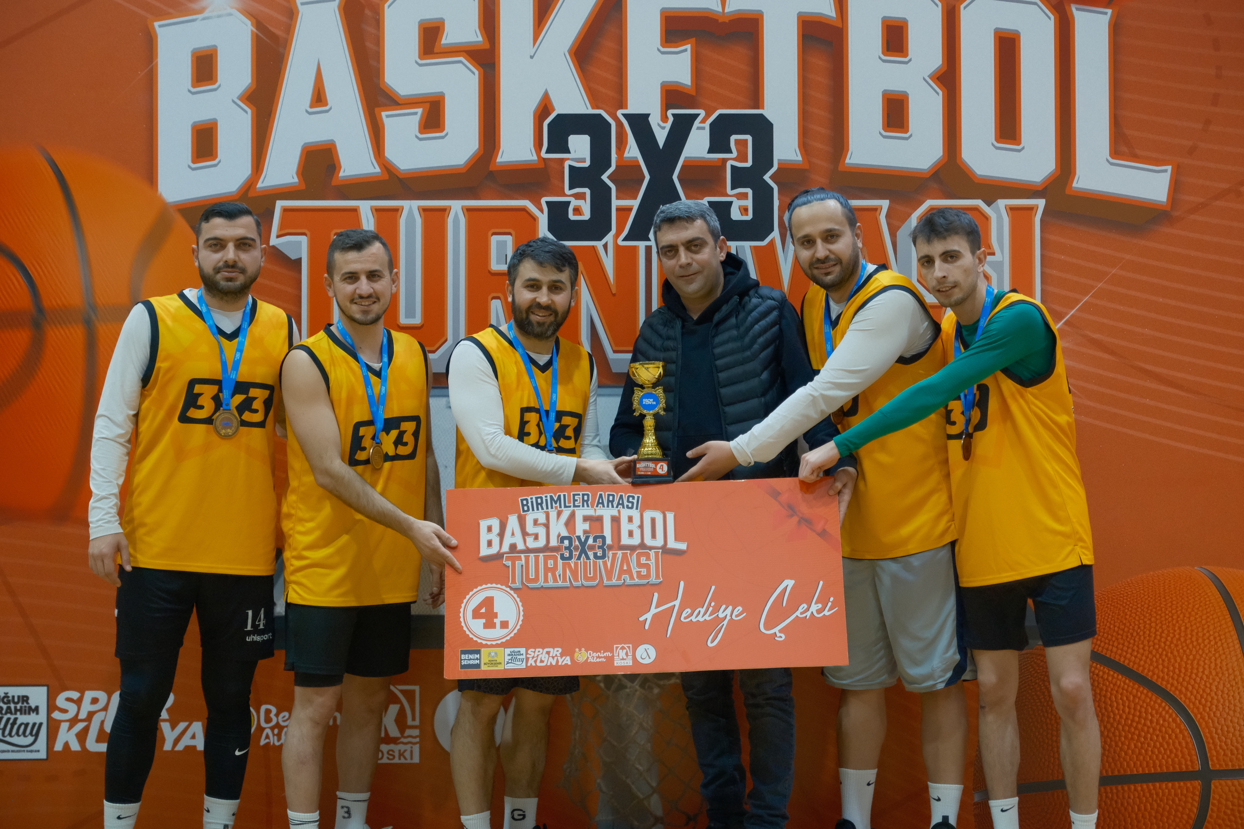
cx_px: 622
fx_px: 2142
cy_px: 414
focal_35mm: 62
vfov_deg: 21.9
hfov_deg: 32.4
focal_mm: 41.4
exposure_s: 1/500
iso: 3200
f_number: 2.8
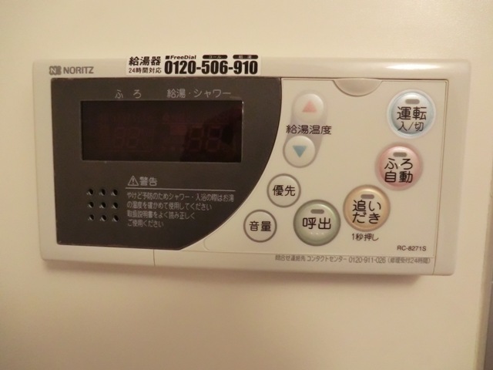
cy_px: 185
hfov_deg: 71.6
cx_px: 246
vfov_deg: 56.8
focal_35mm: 24
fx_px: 342
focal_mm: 4.3
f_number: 3.2
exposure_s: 1/60
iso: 800
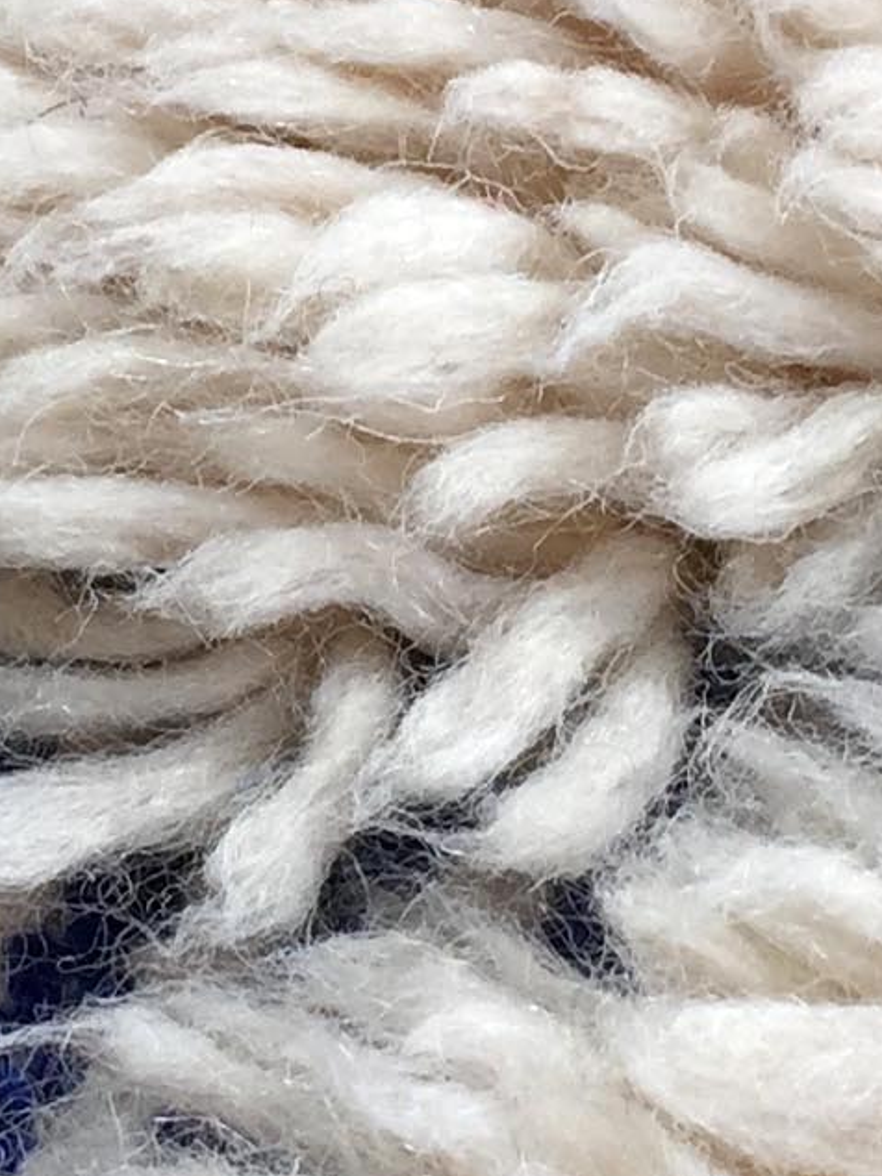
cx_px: -32
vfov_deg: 13.2
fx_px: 5064
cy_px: 404
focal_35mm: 149
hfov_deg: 9.9
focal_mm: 4.15
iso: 32
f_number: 2.2
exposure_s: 1/100
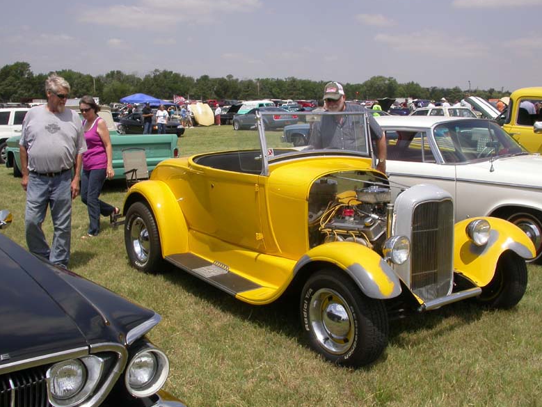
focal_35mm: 39
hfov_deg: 47.8
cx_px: 265
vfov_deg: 36.8
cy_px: 200
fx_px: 611
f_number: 7.5
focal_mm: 7.85
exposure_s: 1/459
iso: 100
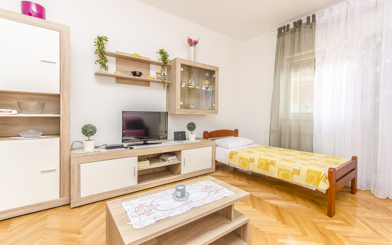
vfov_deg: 71.2
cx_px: 203
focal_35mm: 16
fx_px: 171
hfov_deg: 97.8
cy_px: 118
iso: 200
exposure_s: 1/100
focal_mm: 10
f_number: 7.1
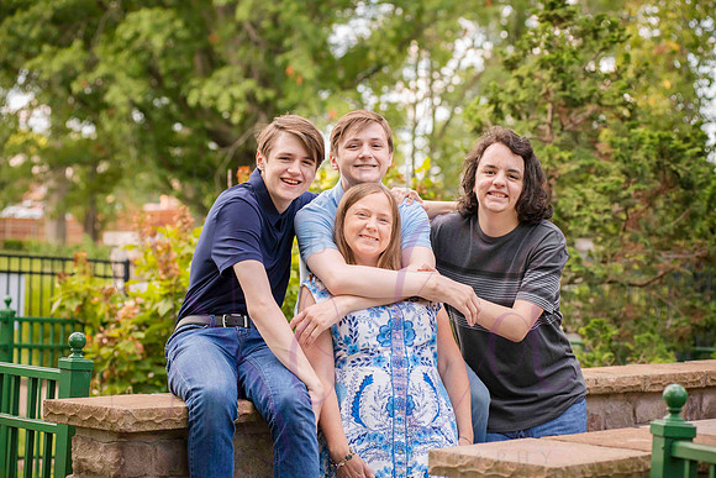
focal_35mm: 86
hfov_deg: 23.6
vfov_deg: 15.9
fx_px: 1711
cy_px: 239
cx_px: 358
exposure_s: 1/320
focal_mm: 86
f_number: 5
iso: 400
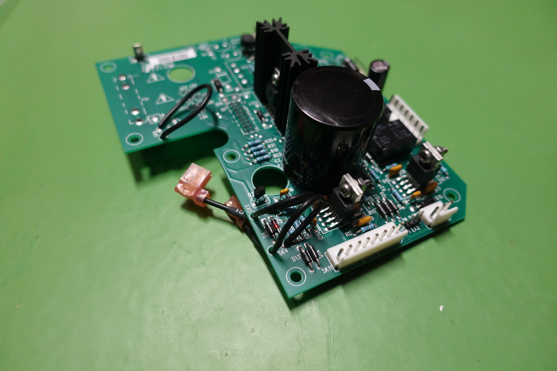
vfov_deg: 53.1
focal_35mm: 24
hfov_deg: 73.7
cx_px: 278
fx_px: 371
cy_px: 186
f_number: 1.8
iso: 500
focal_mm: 8.8
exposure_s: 1/30
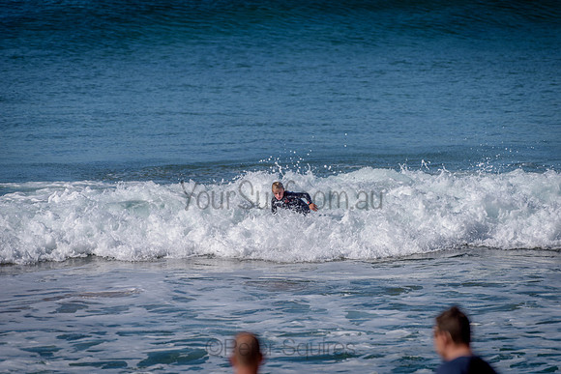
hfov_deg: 4.1
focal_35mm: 500
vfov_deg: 2.8
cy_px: 187
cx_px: 280
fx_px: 7793
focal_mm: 500
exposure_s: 1/2000
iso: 100
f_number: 5.6
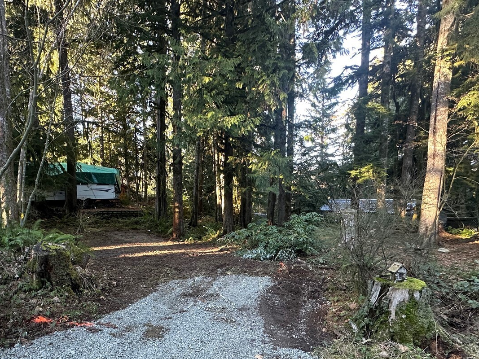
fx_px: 291
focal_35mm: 21
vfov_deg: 62.2
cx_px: 182
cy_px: 234
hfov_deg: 77.7
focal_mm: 2.22
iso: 250
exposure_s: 1/99
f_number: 2.2
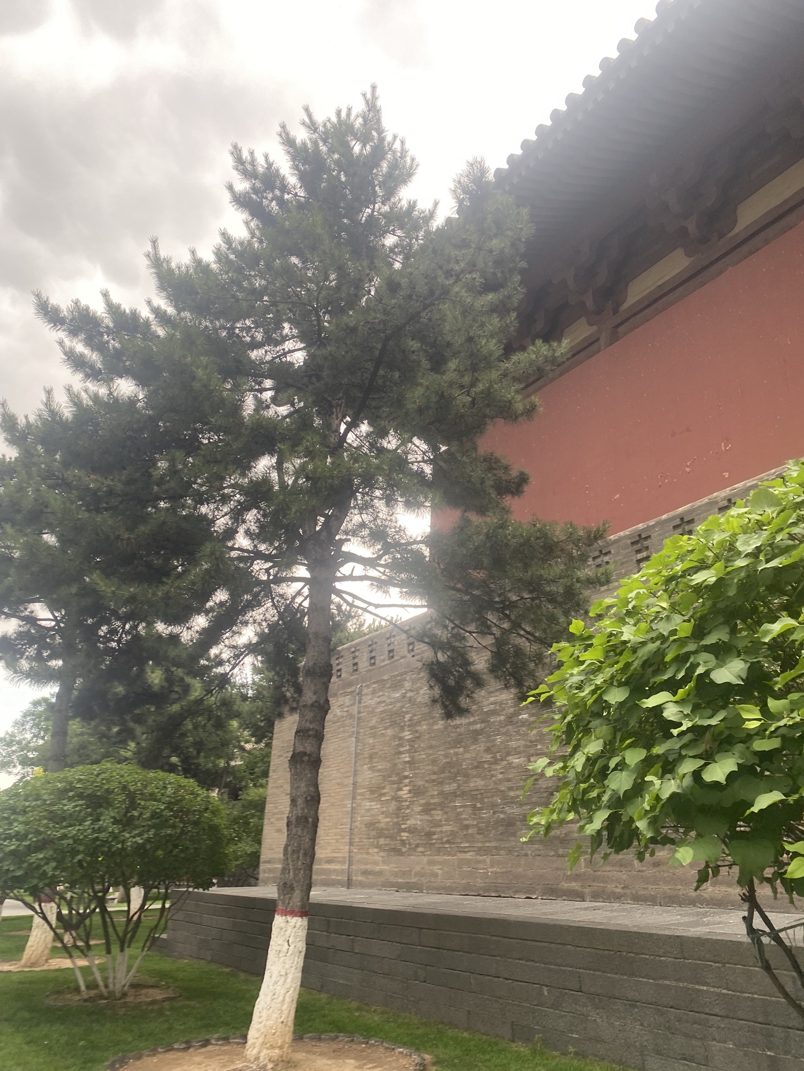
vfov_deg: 67.3
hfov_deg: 53.1
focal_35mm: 26
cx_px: 402
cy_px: 536
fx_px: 805
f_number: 1.8
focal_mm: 4.25
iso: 40
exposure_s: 1/122
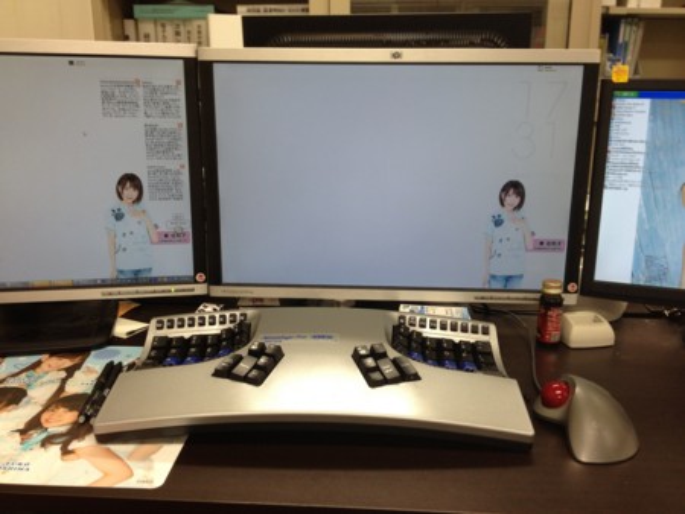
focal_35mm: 35
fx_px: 693
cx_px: 342
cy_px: 257
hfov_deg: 52.6
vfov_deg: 40.7
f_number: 2.4
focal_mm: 4.28
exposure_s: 1/40
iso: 80
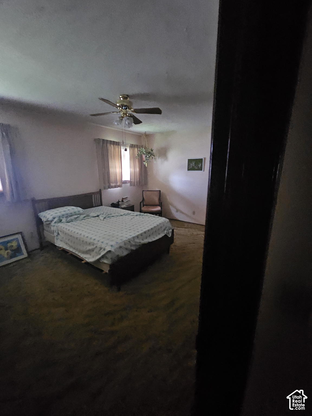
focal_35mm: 13
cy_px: 208
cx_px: 156
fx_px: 156
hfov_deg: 89.9
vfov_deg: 106.2
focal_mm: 2.2
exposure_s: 1/24
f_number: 2.2
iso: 2000
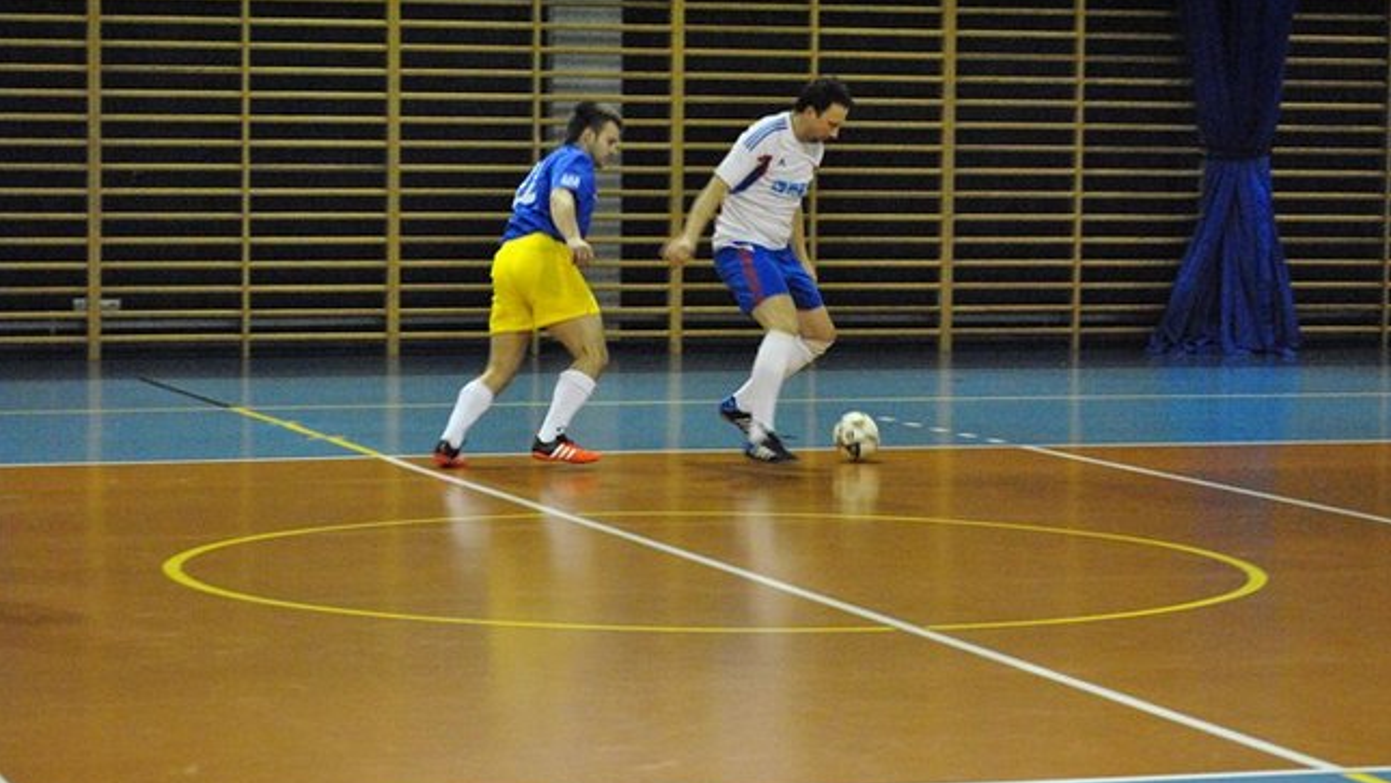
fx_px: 4095
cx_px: 699
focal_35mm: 111
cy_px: 415
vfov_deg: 10.9
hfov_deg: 19.3
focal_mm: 70
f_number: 5
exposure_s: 1/100
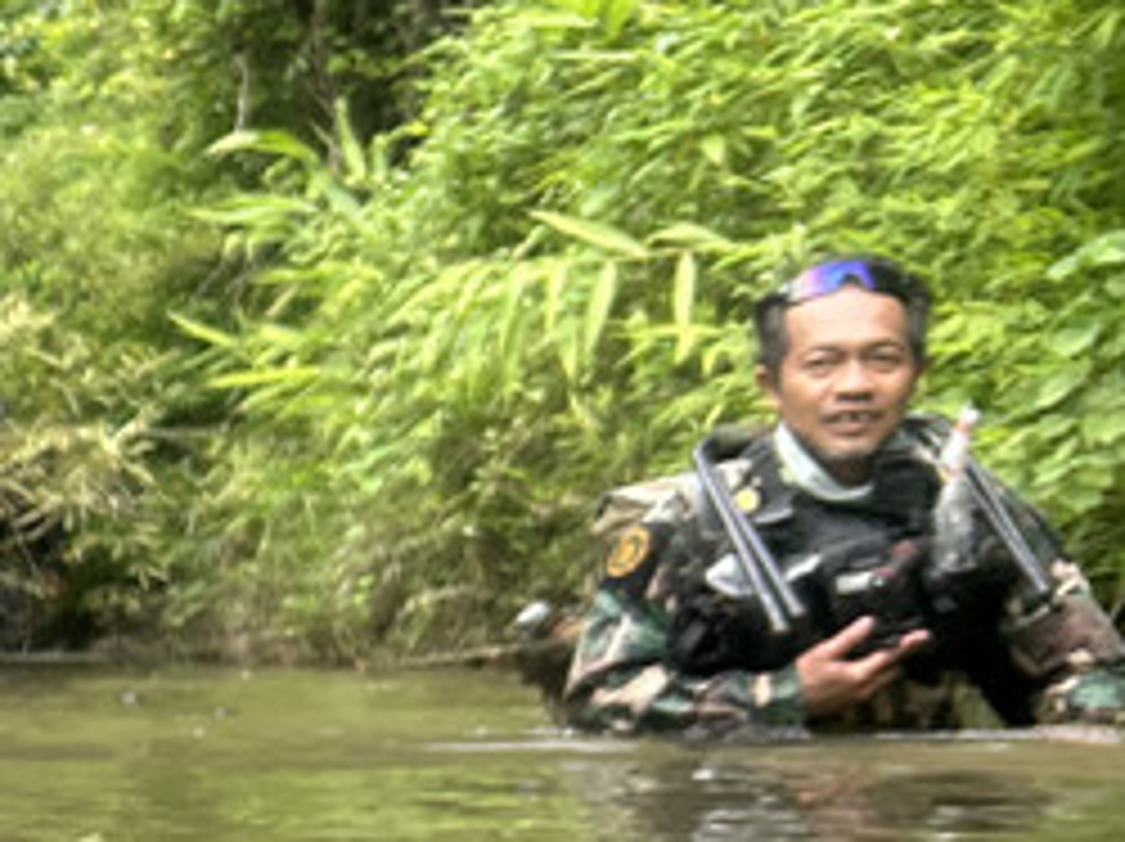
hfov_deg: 15.4
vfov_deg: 14.0
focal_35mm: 103
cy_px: 973
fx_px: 3344
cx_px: -1096
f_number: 1.5
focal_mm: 5.7
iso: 50
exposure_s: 1/364
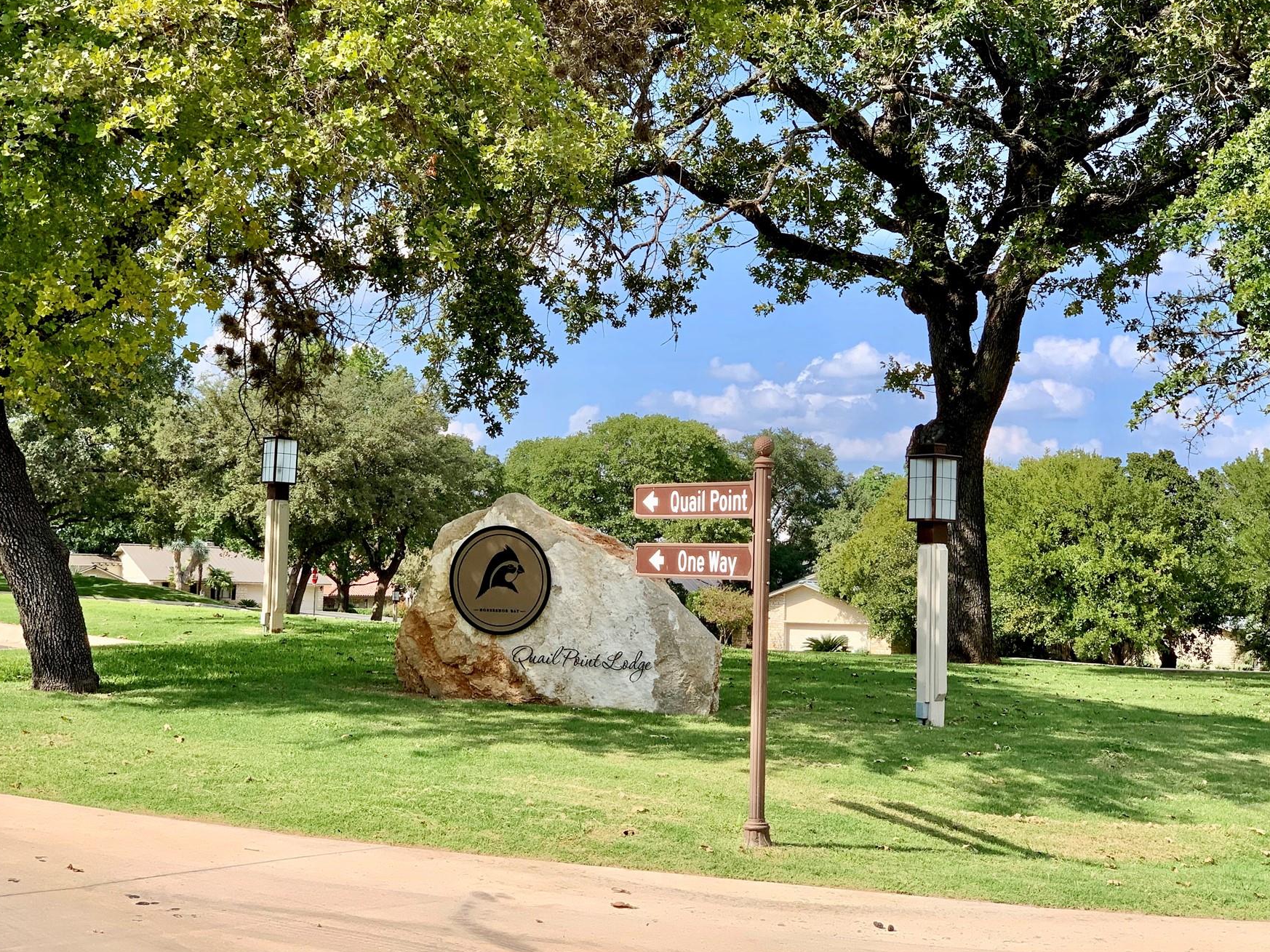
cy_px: 408
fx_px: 2238
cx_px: 655
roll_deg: -1.5
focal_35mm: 61
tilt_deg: +4.6
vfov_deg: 24.0
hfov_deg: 31.7
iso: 16
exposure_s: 1/737
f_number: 2.4
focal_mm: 6
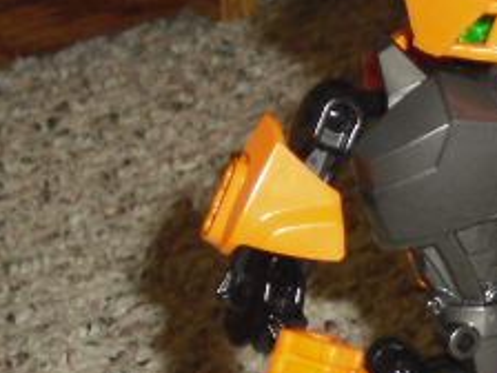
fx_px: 2584
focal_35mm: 180
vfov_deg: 8.2
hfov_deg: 10.8
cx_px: 601
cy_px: 371
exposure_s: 1/60
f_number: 4.2
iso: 200
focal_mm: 11.2
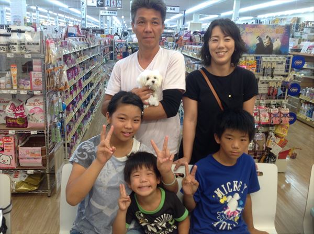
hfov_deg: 52.7
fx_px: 317
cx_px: 157
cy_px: 117
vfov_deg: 40.6
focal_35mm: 35
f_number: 2.4
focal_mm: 4.28
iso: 50
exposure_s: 1/30
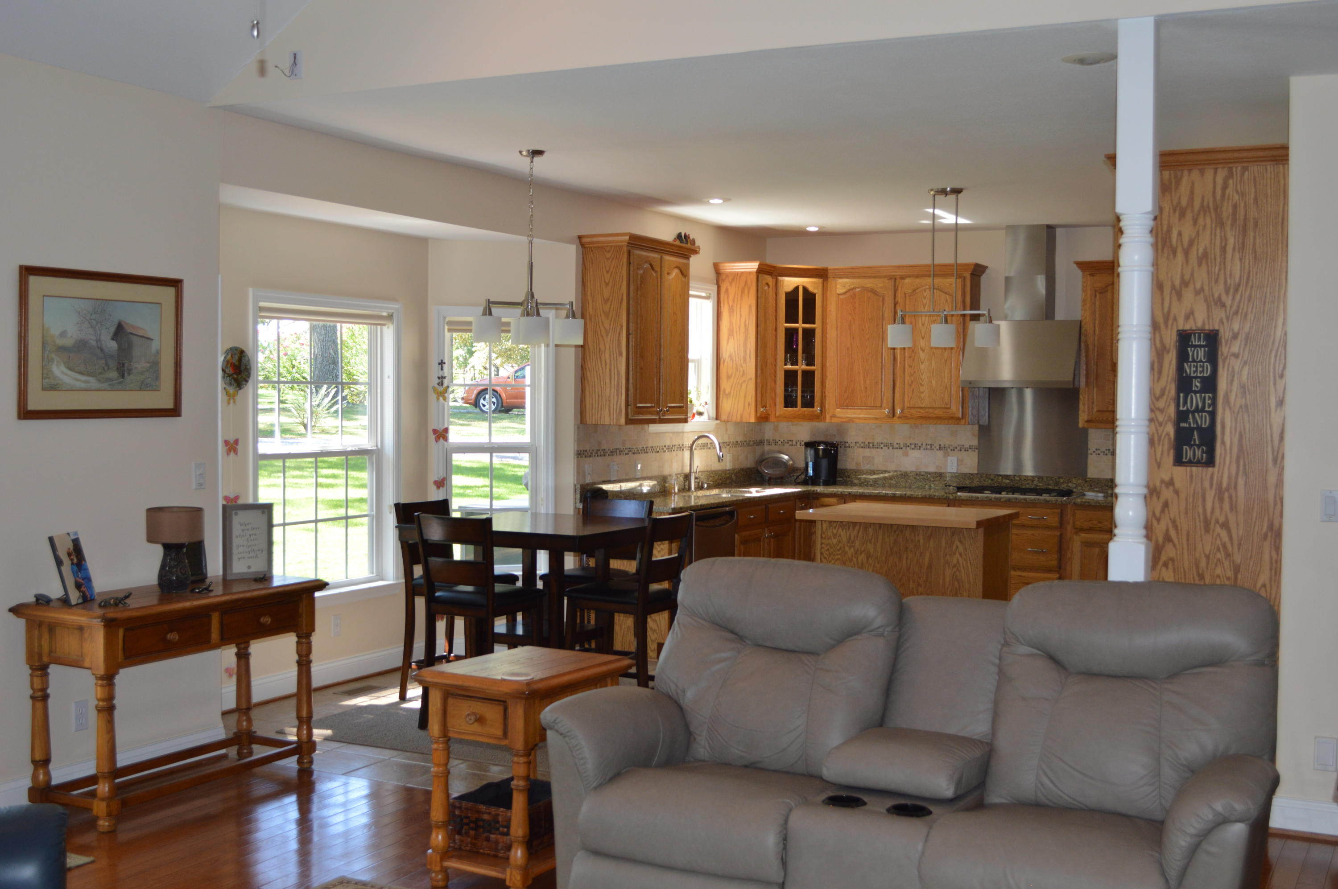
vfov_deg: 34.1
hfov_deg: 49.6
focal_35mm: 39
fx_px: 1448
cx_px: 669
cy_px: 444
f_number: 4.2
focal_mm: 26
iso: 400
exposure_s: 1/80
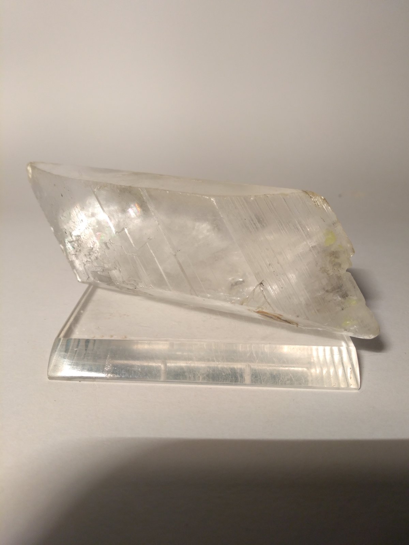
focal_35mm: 26
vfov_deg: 67.3
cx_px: 204
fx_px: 410
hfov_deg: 53.1
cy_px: 272
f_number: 2
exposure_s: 1/100
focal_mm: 3.54
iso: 127
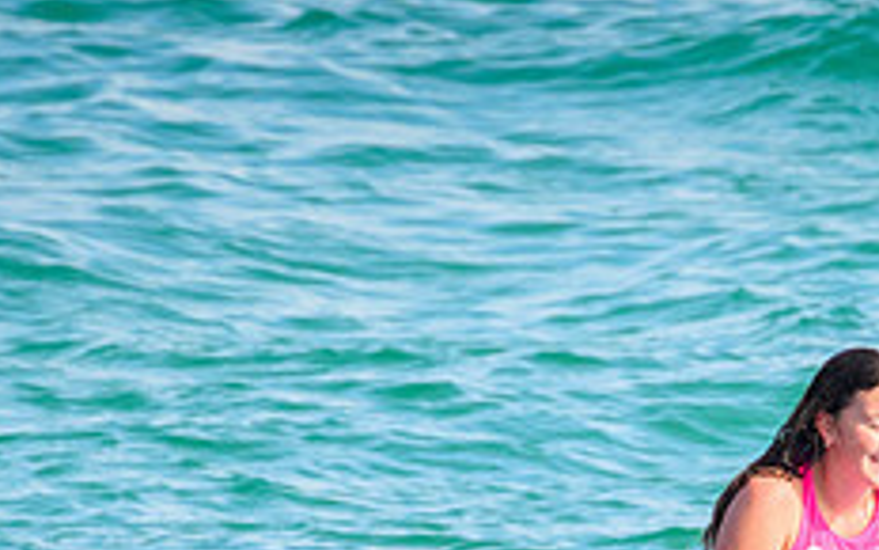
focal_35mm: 2040
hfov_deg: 1.0
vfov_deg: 0.6
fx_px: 48869
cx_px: 868
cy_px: 662
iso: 2500
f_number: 11
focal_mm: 800
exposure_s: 1/2000
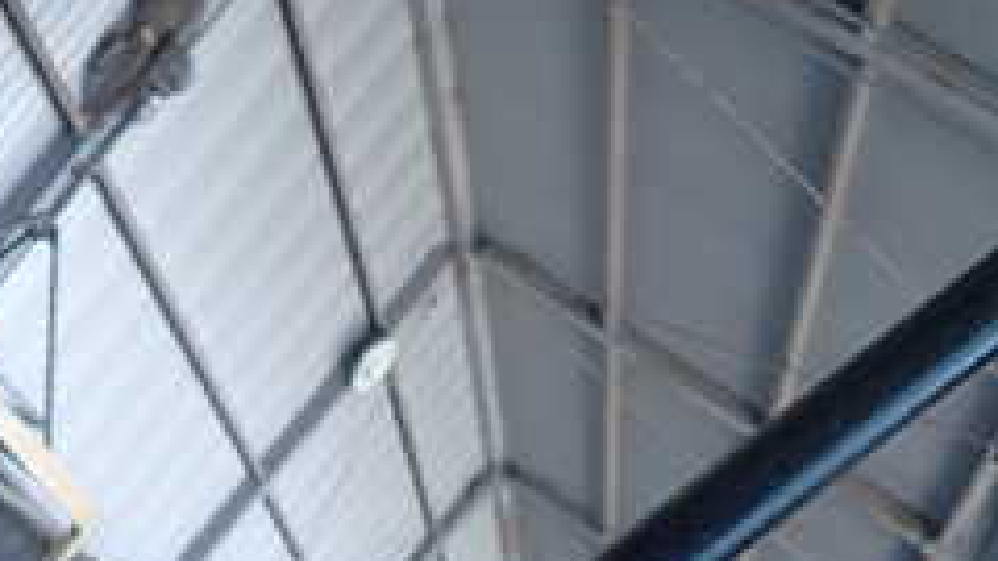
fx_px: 1799
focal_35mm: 68
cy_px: 923
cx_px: 187
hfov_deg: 30.2
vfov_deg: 15.8
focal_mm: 4.5
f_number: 2
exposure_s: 1/200
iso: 100
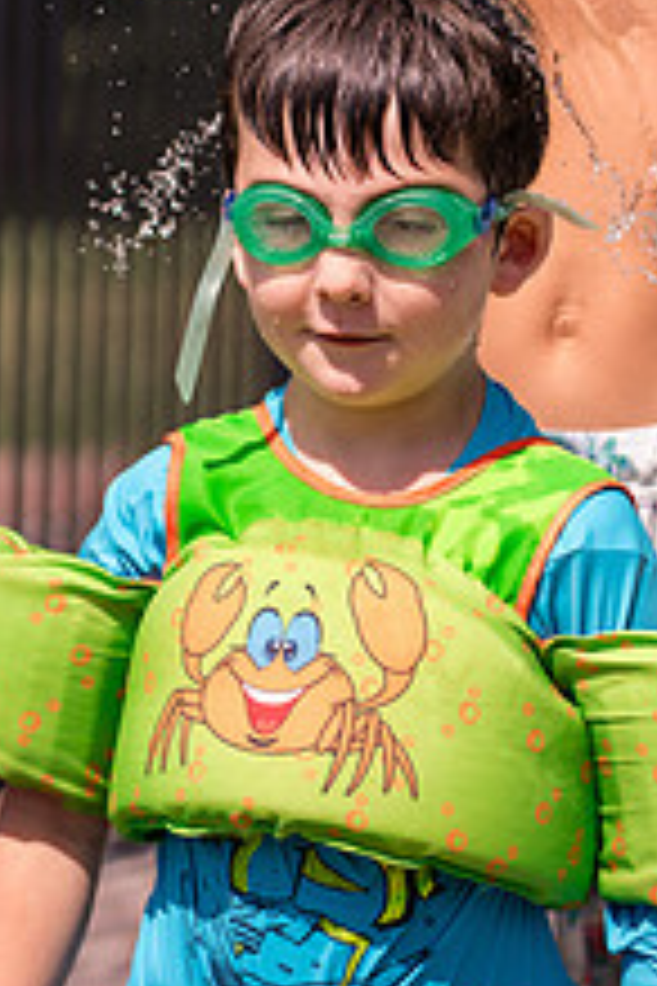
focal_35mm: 175
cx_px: 486
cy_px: 333
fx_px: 4790
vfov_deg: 11.7
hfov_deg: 7.8
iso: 200
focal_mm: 85
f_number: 3.2
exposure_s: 1/4000
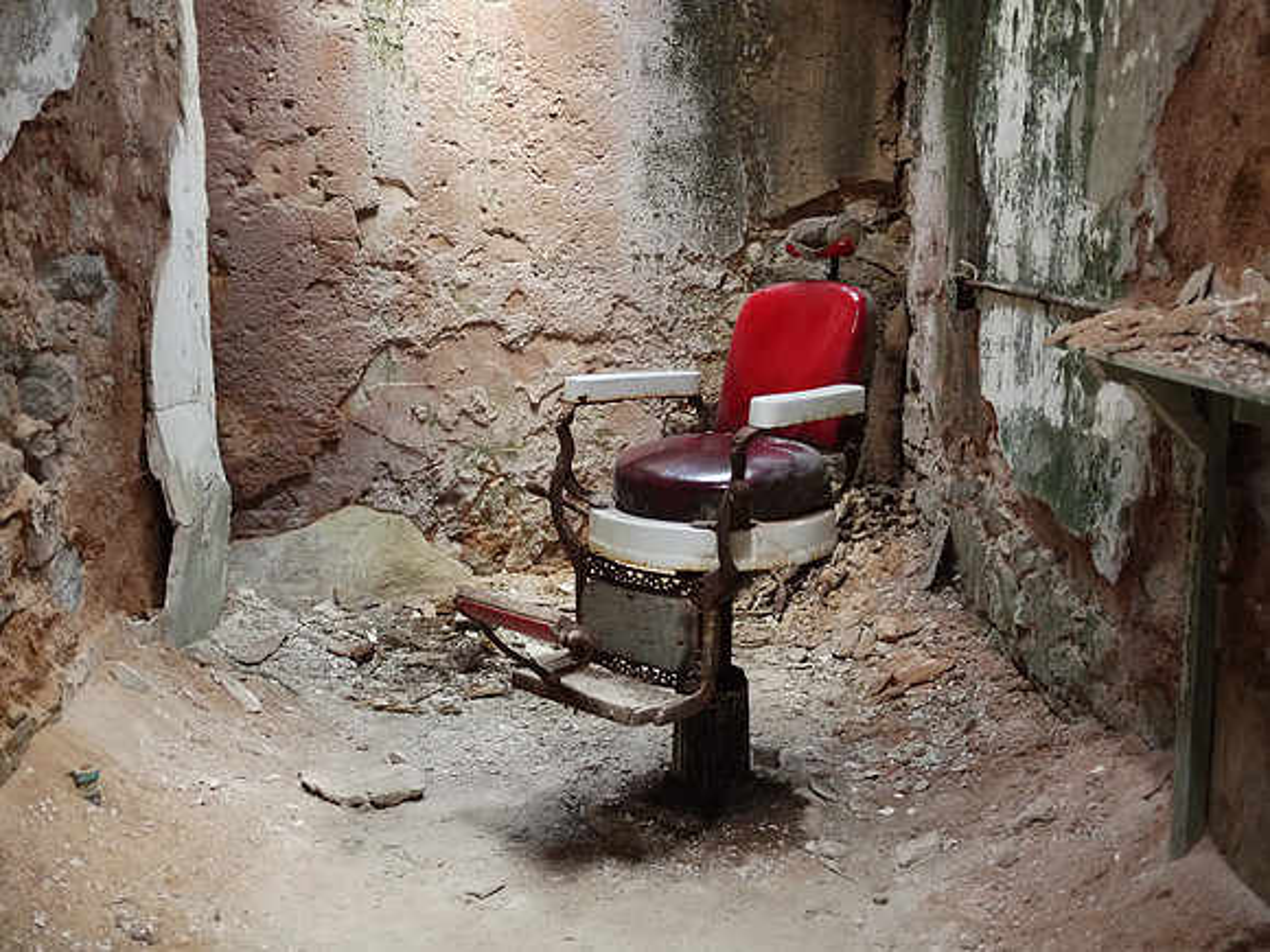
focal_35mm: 40
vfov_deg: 36.0
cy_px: 476
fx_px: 1468
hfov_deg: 46.8
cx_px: 635
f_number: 1.7
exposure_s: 1/125
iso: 800
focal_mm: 20
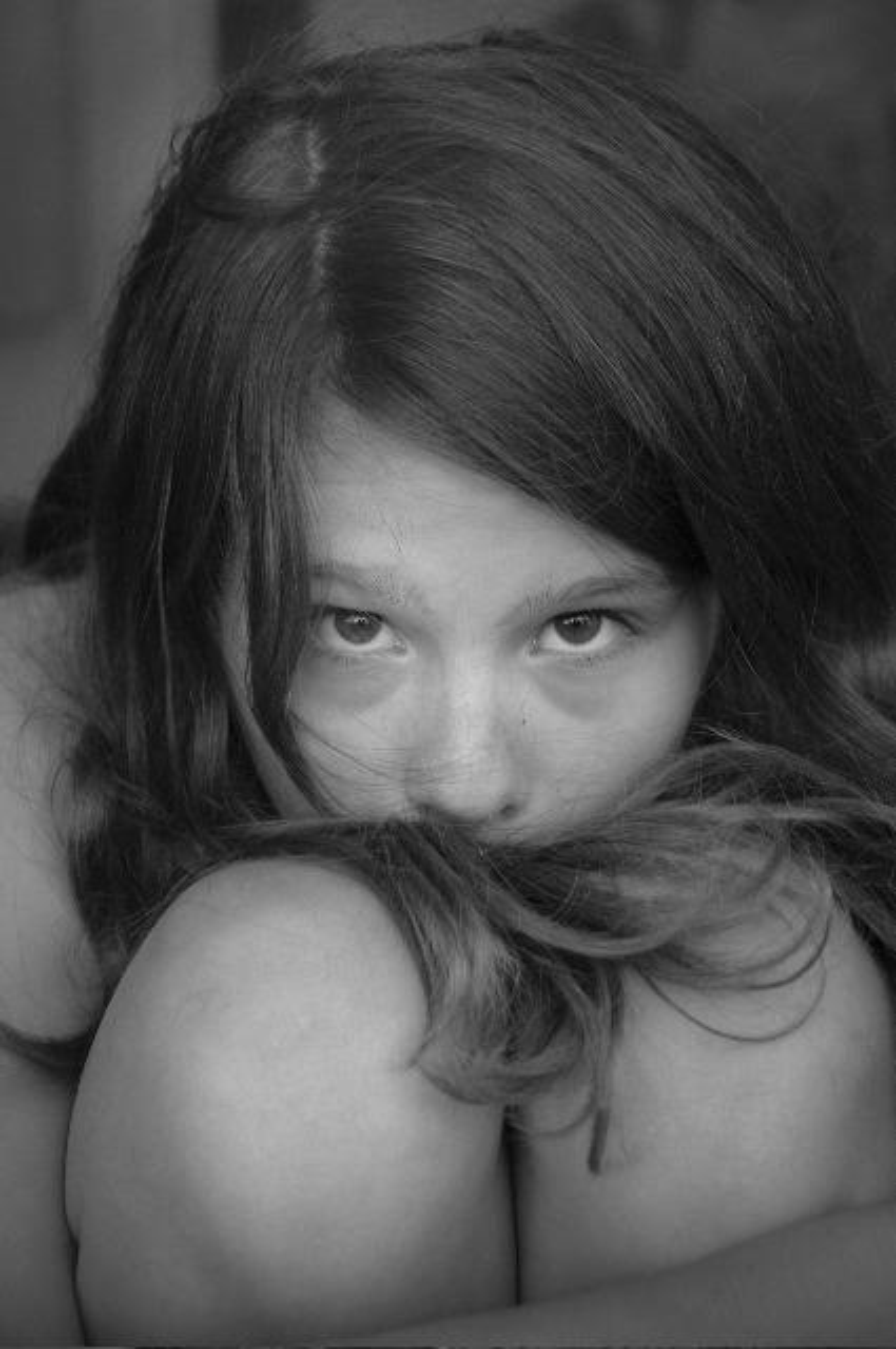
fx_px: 3930
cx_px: 448
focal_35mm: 105
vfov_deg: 19.5
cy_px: 674
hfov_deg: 13.0
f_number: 5
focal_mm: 70
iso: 250
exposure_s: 1/100
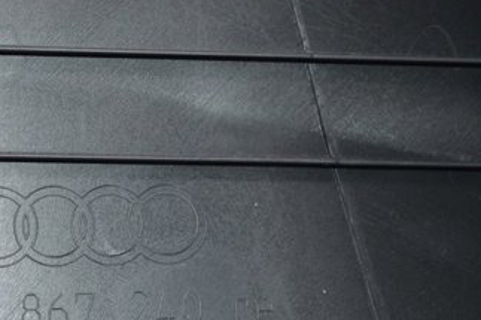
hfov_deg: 19.7
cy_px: 303
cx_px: 10
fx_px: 1349
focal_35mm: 101
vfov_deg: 13.4
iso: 1000
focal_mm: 34
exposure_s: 1/60
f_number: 4.5
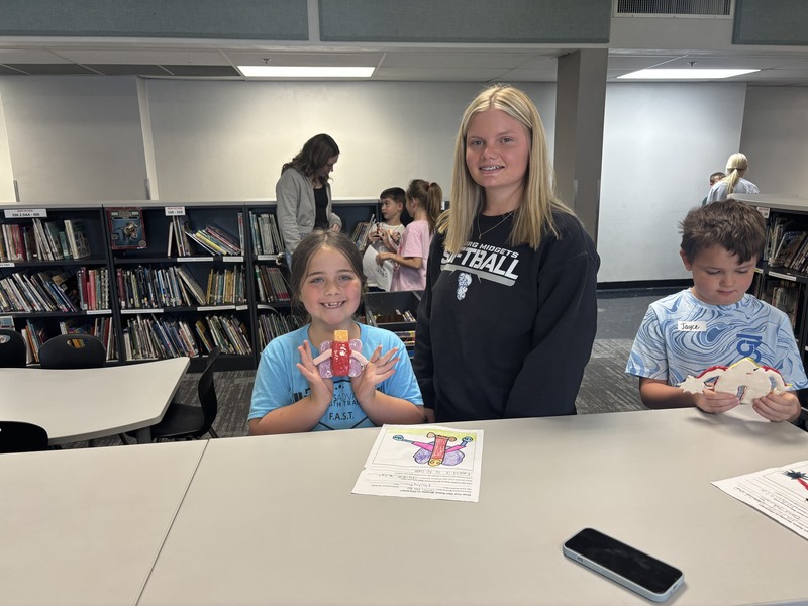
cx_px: 404
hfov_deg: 67.3
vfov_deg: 53.1
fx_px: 607
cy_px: 303
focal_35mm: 26
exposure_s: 1/63
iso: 125
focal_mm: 5.96
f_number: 1.6
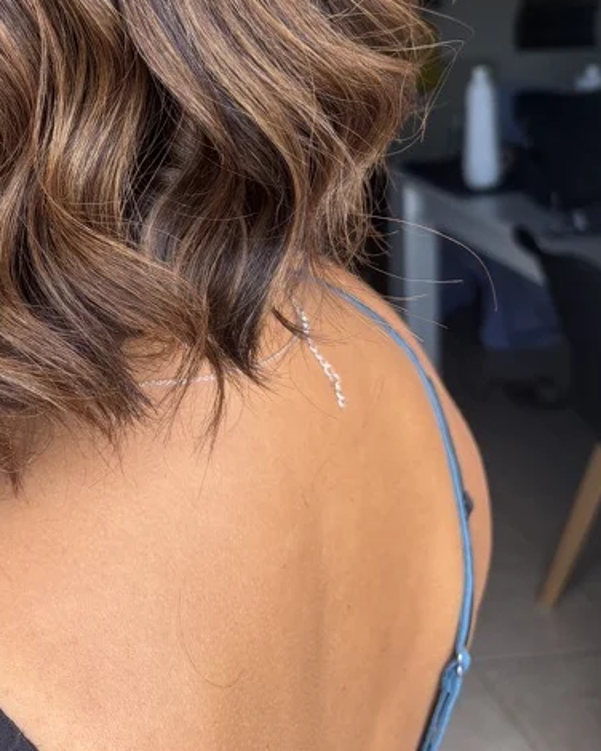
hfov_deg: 26.8
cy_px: 89
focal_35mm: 54
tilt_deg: -5.9
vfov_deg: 33.1
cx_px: 21
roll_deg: +3.1
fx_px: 1201
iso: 40
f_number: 1.6
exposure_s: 1/256
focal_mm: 5.96
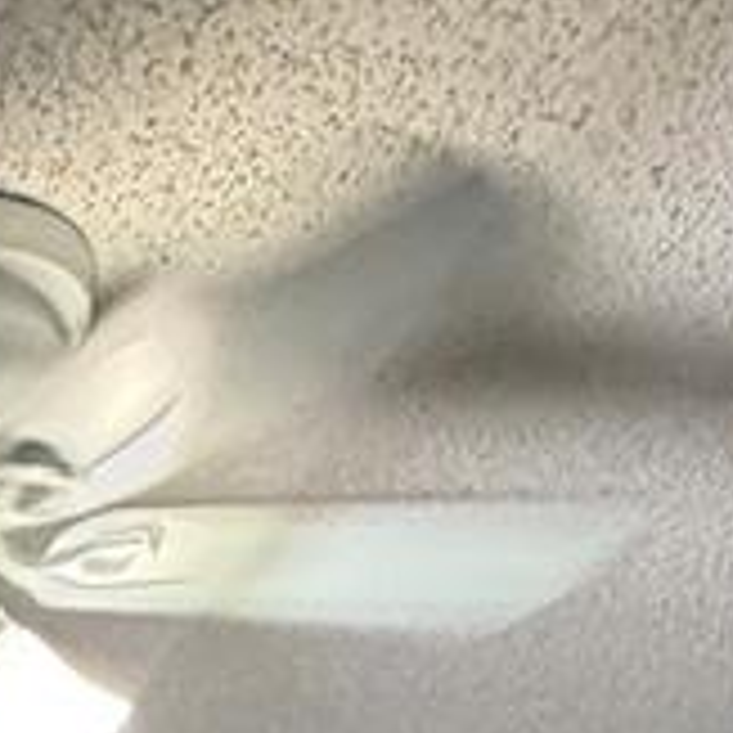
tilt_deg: -19.7
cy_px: 2325
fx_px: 2180
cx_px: -490
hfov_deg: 16.6
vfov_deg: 10.7
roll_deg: +0.5
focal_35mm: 91
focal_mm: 2.22
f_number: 2.2
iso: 400
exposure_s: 1/60
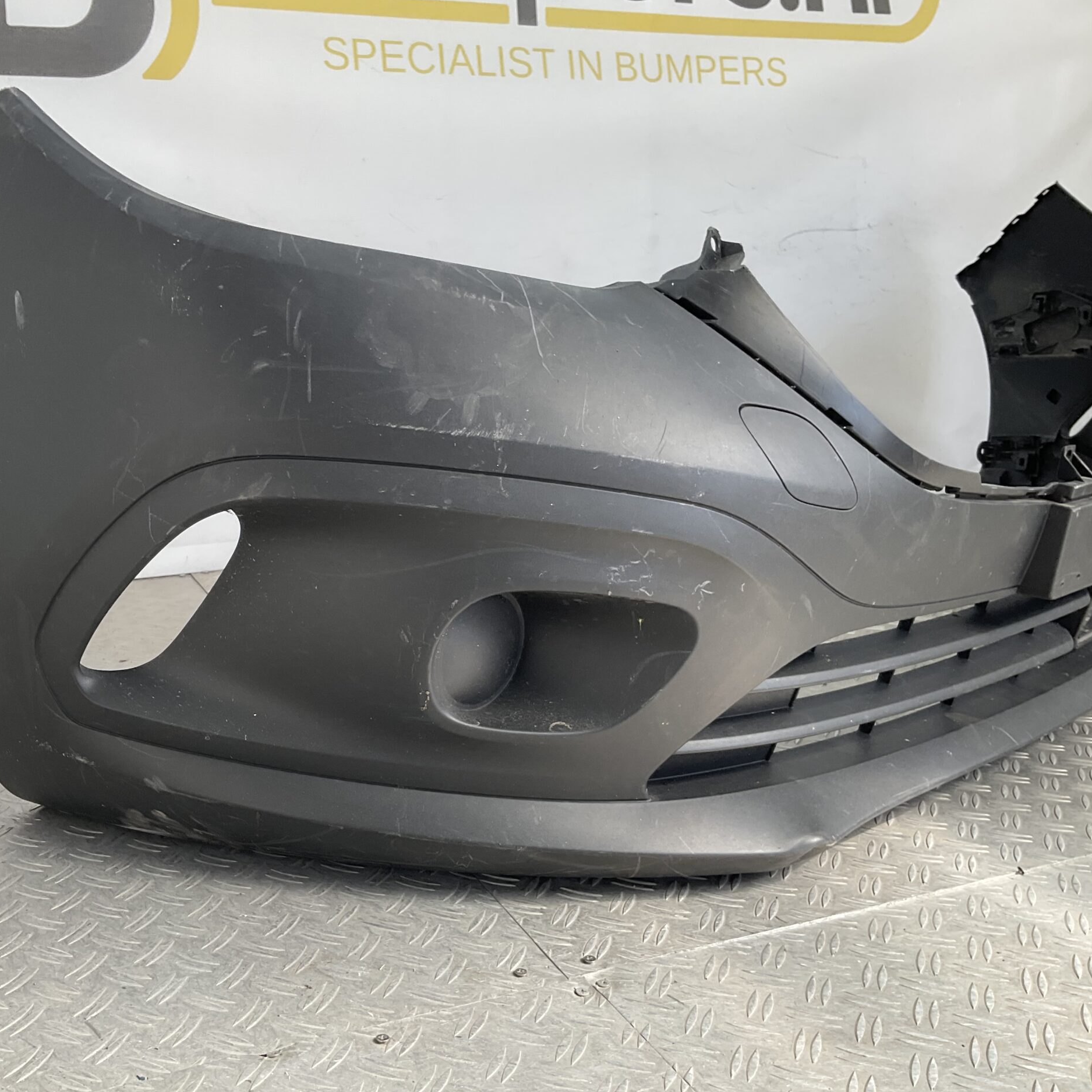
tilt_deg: -12.8
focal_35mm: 35
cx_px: 426
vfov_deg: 47.2
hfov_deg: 46.9
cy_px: 548
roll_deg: -1.5
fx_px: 1249
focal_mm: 3
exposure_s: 1/208
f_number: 1.8
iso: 16
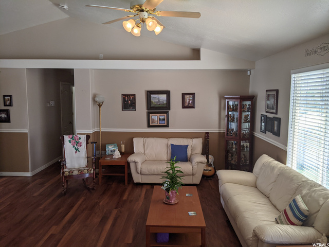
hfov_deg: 65.3
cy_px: 124
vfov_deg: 51.4
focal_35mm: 27
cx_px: 164
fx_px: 257
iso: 46
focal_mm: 4.44
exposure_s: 1/247
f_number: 1.8
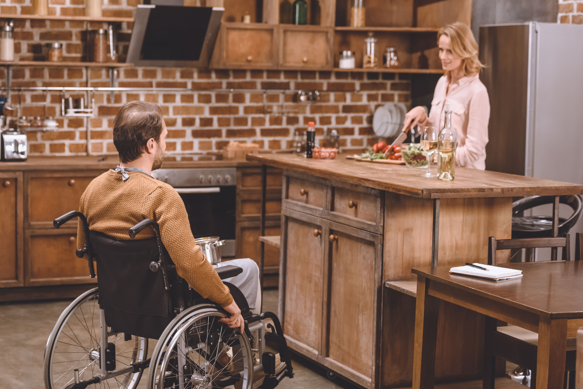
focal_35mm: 75
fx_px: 1215
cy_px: 194
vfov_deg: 18.2
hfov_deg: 27.0
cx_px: 292
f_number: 3.5
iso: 640
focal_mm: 75
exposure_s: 1/125
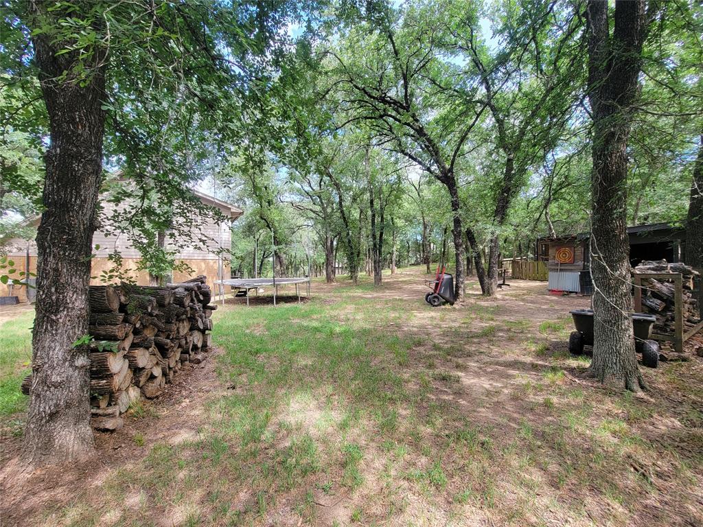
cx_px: 352
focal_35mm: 13
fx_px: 264
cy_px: 264
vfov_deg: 89.9
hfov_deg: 106.2
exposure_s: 1/289
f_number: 2.2
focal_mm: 2.2
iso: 50
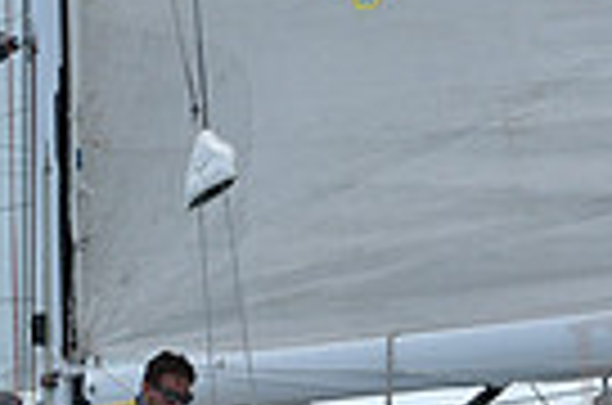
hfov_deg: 4.0
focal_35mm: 513
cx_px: 338
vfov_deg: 2.7
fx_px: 8701
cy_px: 592
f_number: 9
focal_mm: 120
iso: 400
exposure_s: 1/1250
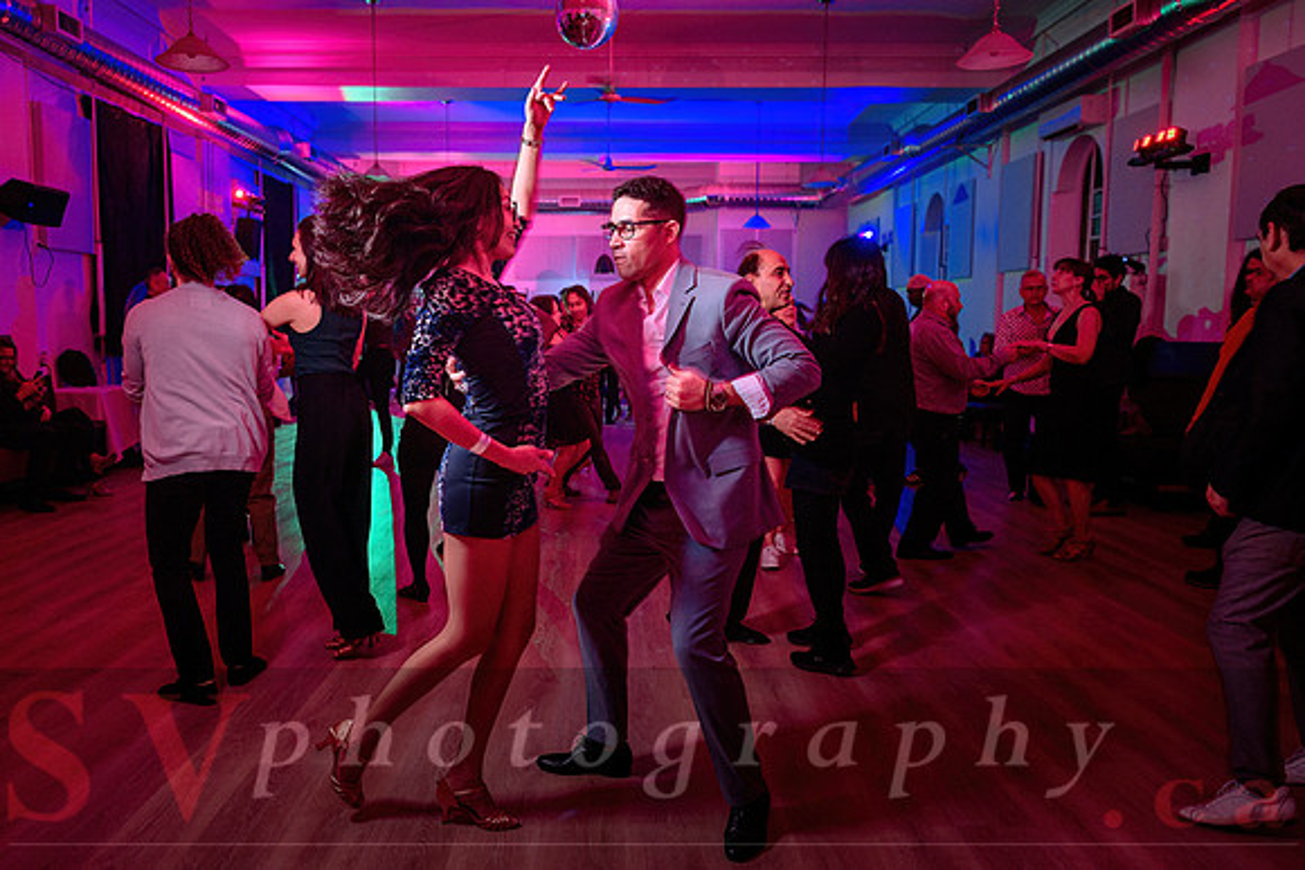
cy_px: 449
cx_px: 601
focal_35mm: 29
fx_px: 1063
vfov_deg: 44.5
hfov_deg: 63.0
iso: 800
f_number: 3.5
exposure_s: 1/60
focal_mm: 26
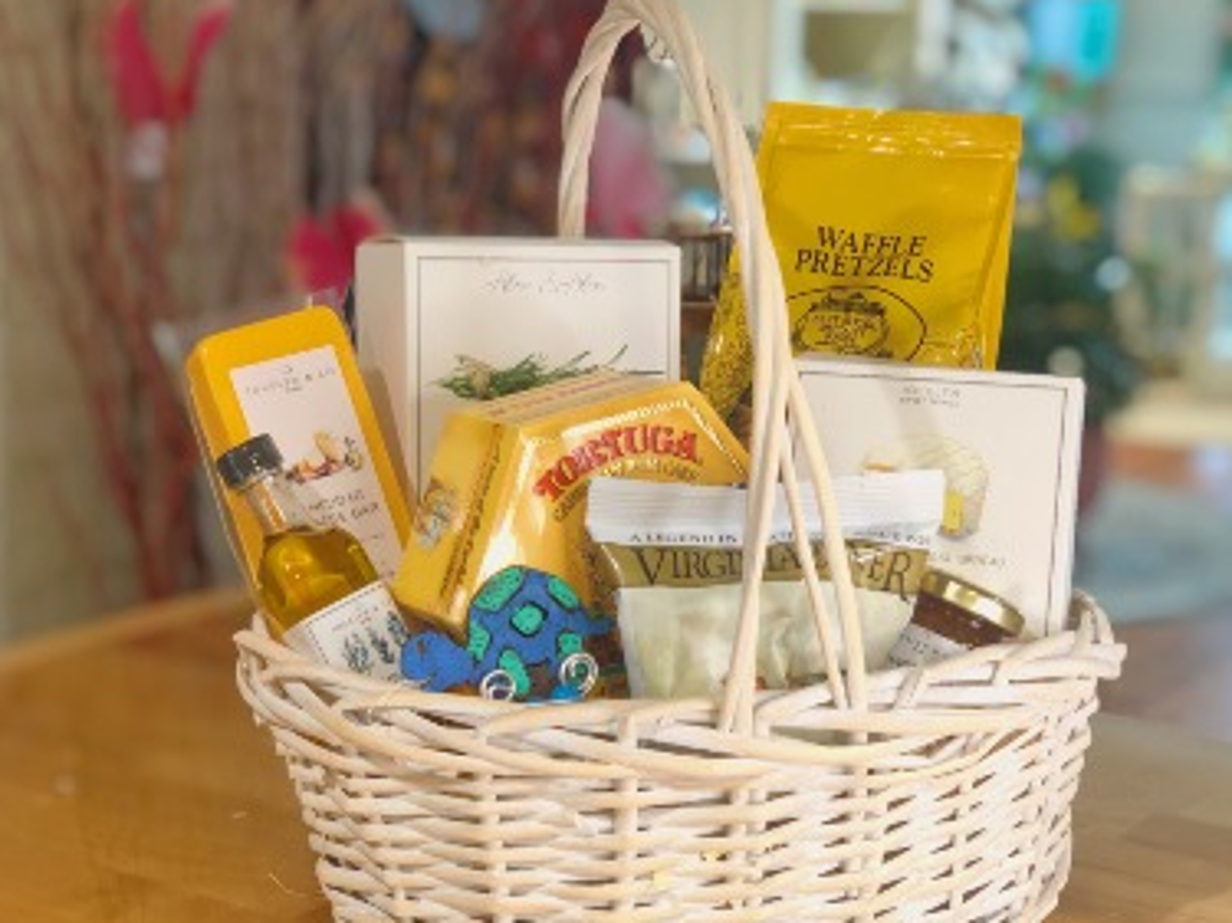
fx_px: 2099
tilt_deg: -12.8
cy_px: 481
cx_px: 695
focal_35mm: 59
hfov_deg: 32.7
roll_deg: -1.1
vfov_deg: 24.8
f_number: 2.4
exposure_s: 1/40
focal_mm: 6
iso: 100
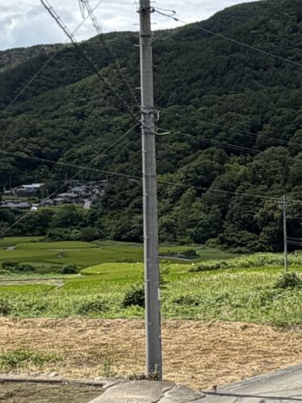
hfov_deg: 17.8
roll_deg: +0.0
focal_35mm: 75
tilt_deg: -0.7
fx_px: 873
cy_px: 177
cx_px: 437
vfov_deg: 26.0
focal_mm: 2.22
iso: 20
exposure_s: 1/955
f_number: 2.2
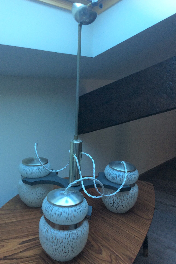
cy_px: 133
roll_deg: -2.1
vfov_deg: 55.8
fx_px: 249
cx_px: 80
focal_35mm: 34
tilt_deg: -15.5
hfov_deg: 38.8
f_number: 2.4
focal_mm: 3.3
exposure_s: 1/33
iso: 40
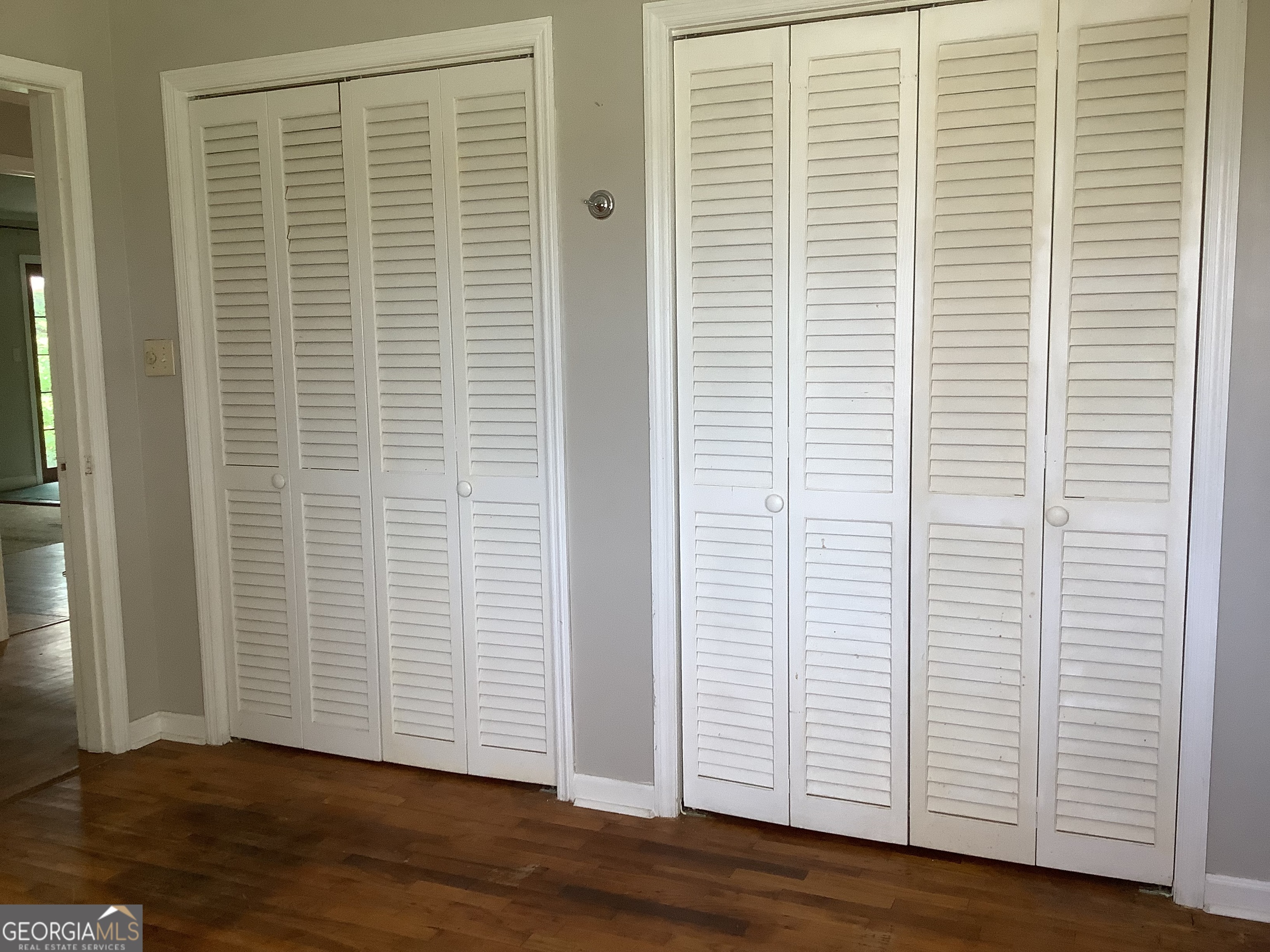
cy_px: 476
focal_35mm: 31
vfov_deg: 45.4
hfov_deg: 58.4
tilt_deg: -7.6
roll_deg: +1.0
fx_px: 1137
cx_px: 635
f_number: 2.4
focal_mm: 3.3
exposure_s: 1/60
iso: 80
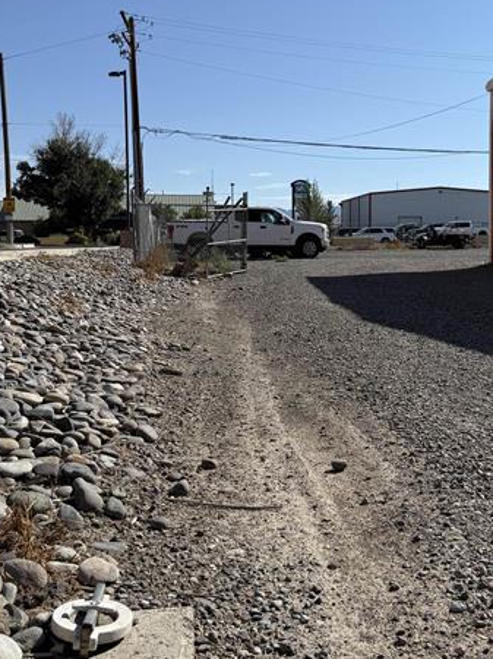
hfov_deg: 34.9
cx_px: 307
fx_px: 779
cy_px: 284
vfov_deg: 45.7
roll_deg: -1.3
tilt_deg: -3.4
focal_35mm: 41
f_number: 1.78
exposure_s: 1/6711
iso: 80
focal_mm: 6.76
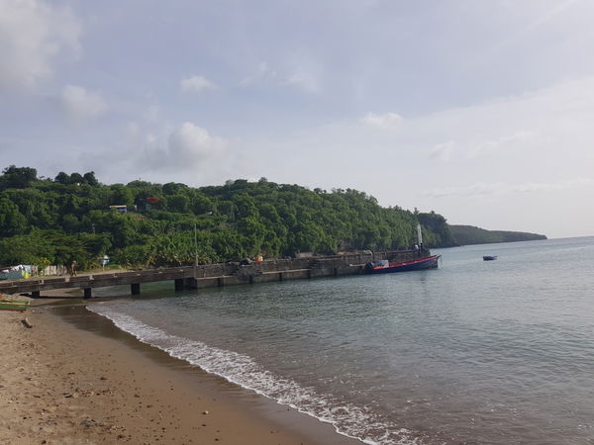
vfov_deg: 53.1
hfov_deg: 67.3
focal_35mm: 26
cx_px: 297
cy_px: 222
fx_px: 446
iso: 40
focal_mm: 4.2
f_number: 1.7
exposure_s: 1/3208
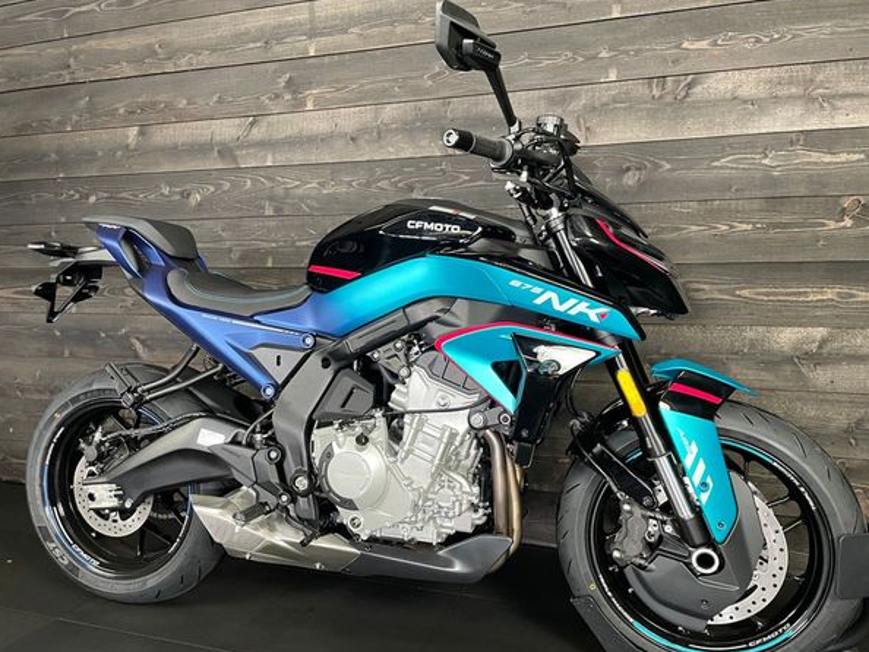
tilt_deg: -4.7
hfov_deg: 63.4
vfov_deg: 49.8
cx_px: 423
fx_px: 703
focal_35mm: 28
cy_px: 341
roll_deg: +1.2
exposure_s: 1/50
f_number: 1.6
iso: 250
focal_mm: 4.2
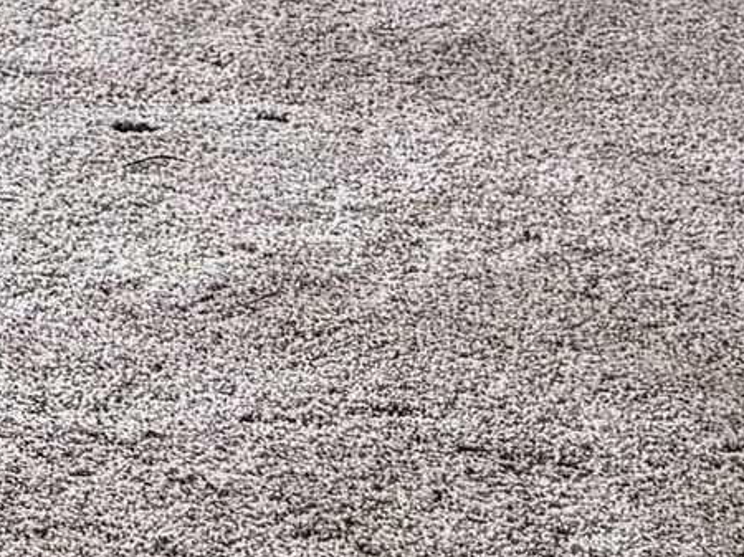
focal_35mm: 164
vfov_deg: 7.8
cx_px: -830
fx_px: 3523
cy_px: -1139
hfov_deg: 10.8
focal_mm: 6.76
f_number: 1.78
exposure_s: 1/60
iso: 200
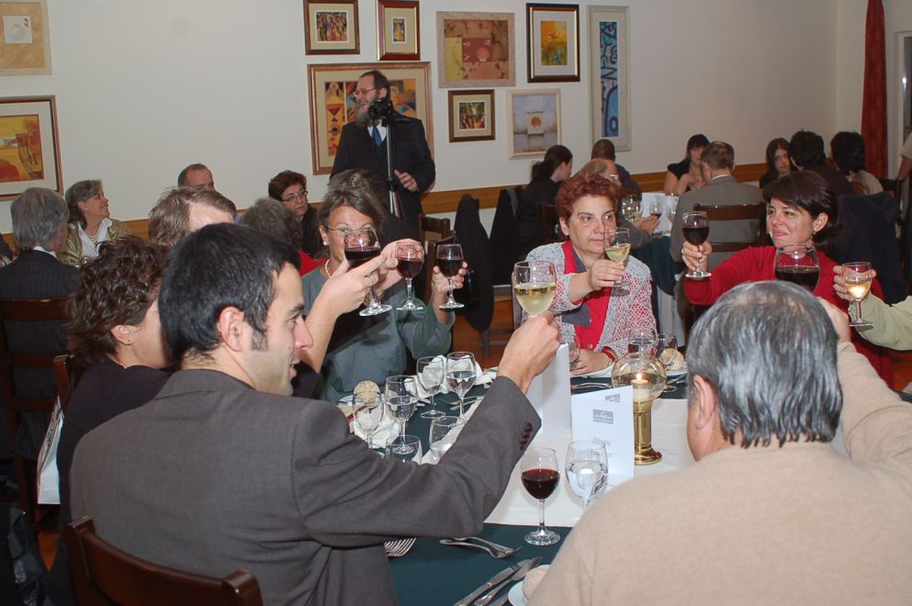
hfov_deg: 46.4
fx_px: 1063
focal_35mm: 42
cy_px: 303
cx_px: 456
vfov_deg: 31.8
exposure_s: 1/60
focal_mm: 28
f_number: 4
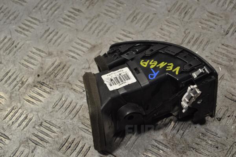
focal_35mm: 82
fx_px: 541
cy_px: 78
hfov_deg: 24.6
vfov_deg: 16.6
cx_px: 118
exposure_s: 1/100
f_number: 5.6
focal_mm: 55
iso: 400
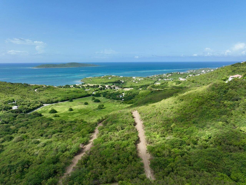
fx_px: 171
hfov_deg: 71.6
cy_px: 92
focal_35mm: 24
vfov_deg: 56.8
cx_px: 123
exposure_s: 1/1600
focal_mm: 12.29
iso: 100
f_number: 2.8
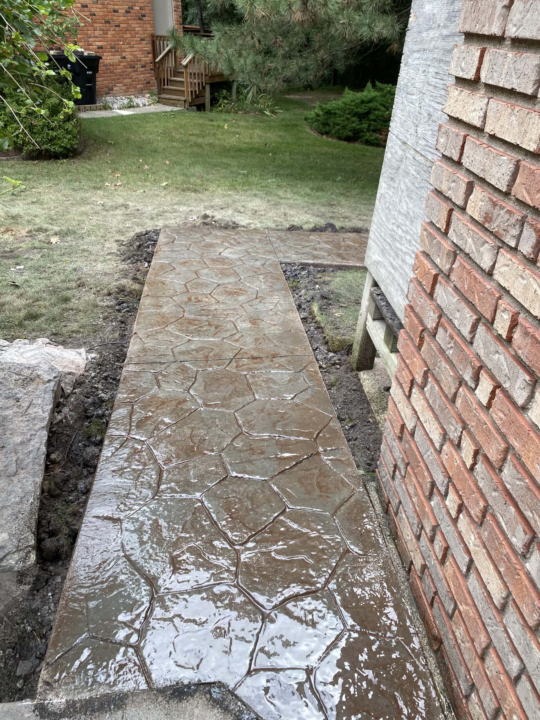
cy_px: 360
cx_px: 270
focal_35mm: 26
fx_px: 541
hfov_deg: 53.1
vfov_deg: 67.3
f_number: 1.8
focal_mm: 4.25
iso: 32
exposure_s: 1/186
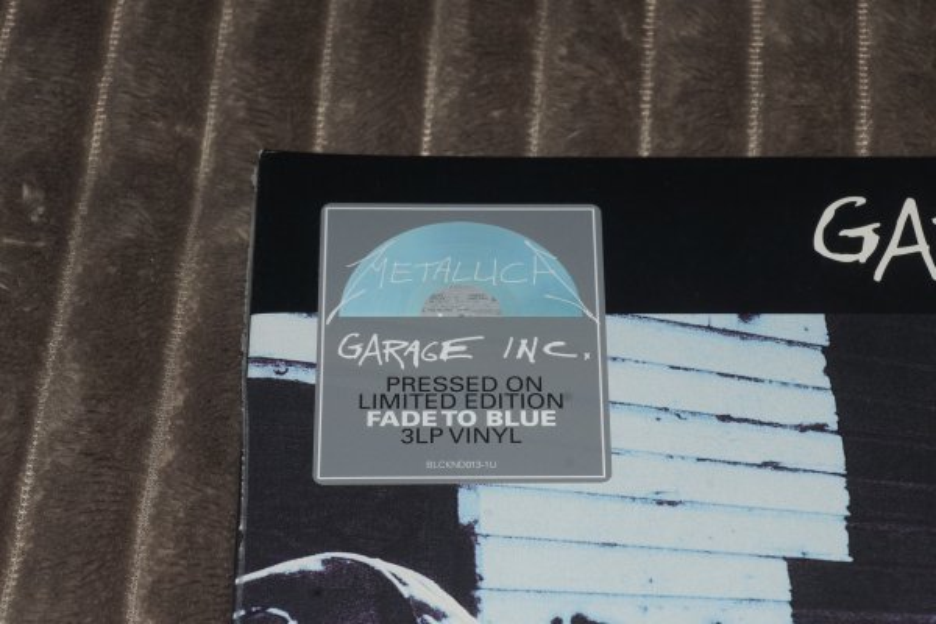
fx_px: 3315
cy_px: 312
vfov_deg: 10.8
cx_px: 468
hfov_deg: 16.1
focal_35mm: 128
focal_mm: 85
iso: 400
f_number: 14
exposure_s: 1/60
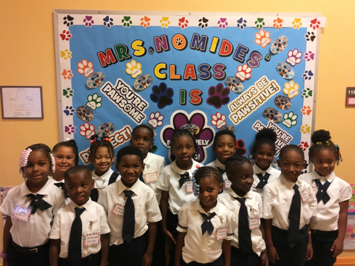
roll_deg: +0.7
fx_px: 297
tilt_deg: -6.9
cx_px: 178
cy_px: 133
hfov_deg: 61.7
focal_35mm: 29
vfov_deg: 48.2
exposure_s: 1/30
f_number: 2.2
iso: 160
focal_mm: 4.15
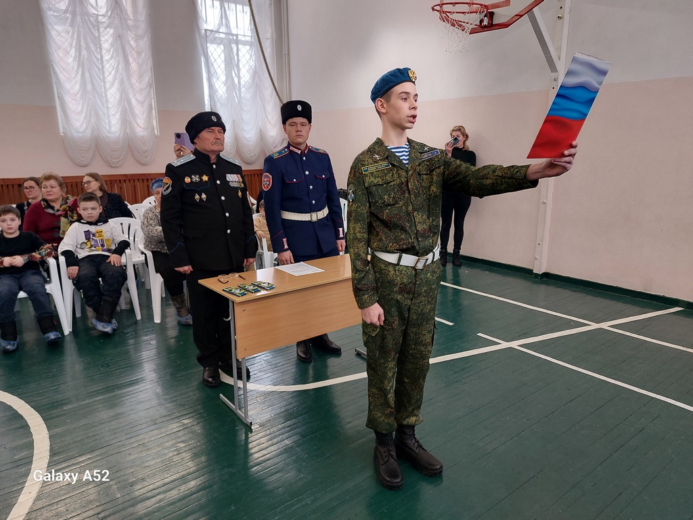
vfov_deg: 56.8
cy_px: 260
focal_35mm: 24
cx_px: 346
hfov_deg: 71.6
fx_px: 480
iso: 80
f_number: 1.8
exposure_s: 1/50
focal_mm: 5.23
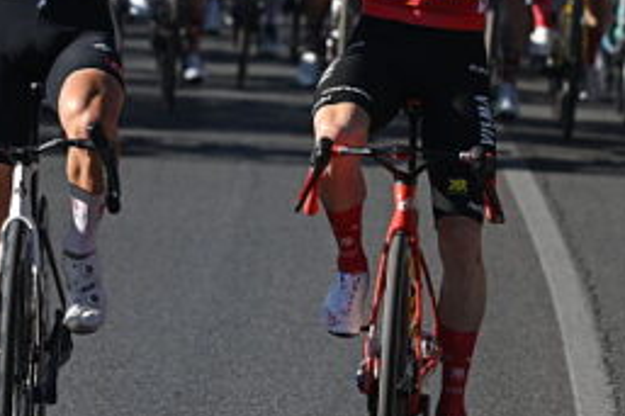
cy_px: 44
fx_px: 7252
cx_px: 445
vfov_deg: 3.3
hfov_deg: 4.9
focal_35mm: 418
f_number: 4.5
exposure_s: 1/1600
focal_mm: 140
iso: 200
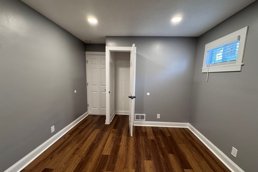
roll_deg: -1.4
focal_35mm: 15
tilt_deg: -9.0
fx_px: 108
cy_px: 91
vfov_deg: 77.3
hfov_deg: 100.4
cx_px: 130
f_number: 2.2
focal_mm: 2.22
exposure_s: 1/60
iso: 200
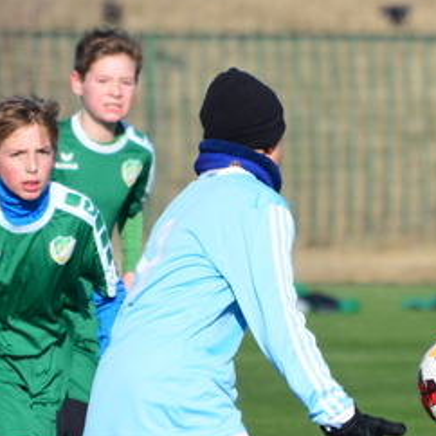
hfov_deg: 1.4
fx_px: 18012
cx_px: 459
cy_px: 414
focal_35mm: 1264
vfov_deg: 1.4
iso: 500
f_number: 5.6
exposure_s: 1/2000
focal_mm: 300
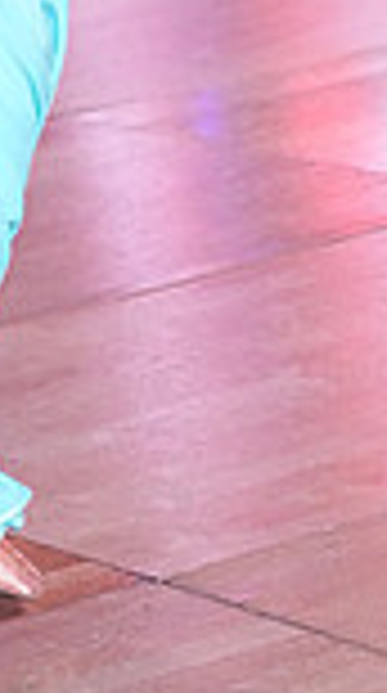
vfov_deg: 7.6
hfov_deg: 4.4
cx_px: 142
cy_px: -513
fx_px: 5081
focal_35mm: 277
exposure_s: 1/400
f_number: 4.5
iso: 8000
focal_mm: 70
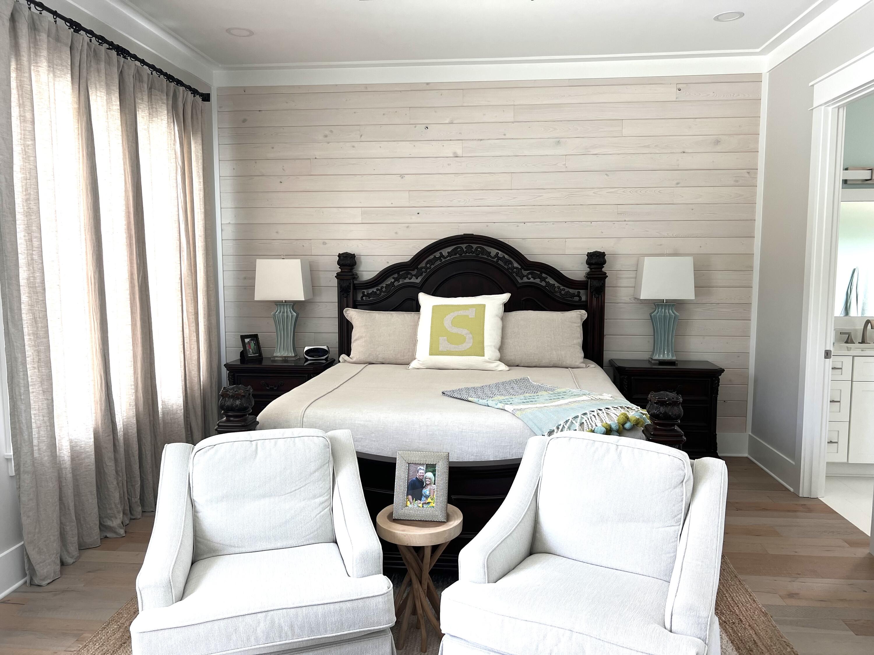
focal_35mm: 26
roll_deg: +0.0
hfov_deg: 67.3
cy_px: 328
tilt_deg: -5.1
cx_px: 437
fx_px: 656
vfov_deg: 53.1
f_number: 1.5
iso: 80
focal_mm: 5.7
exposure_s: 1/121
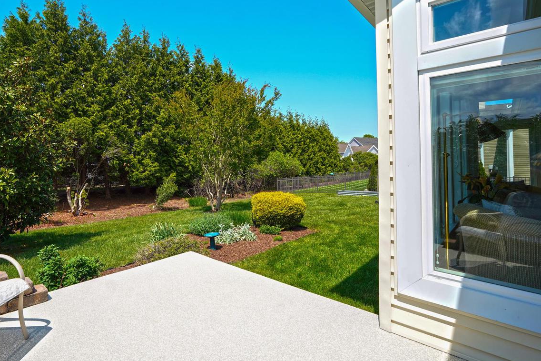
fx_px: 286
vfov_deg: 64.2
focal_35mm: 19
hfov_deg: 85.7
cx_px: 214
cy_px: 152
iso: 100
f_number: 8
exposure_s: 1/200
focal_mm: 10
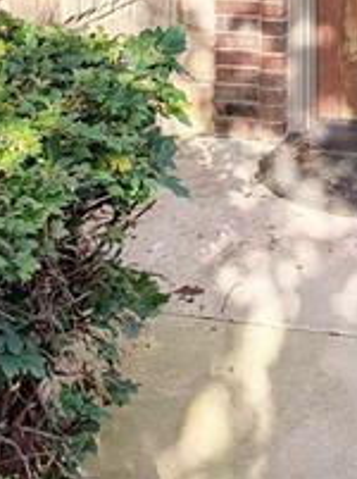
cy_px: -393
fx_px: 1269
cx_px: 293
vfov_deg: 17.3
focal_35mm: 92
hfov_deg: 15.9
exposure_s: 1/618
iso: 21
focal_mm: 6.9
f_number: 1.7
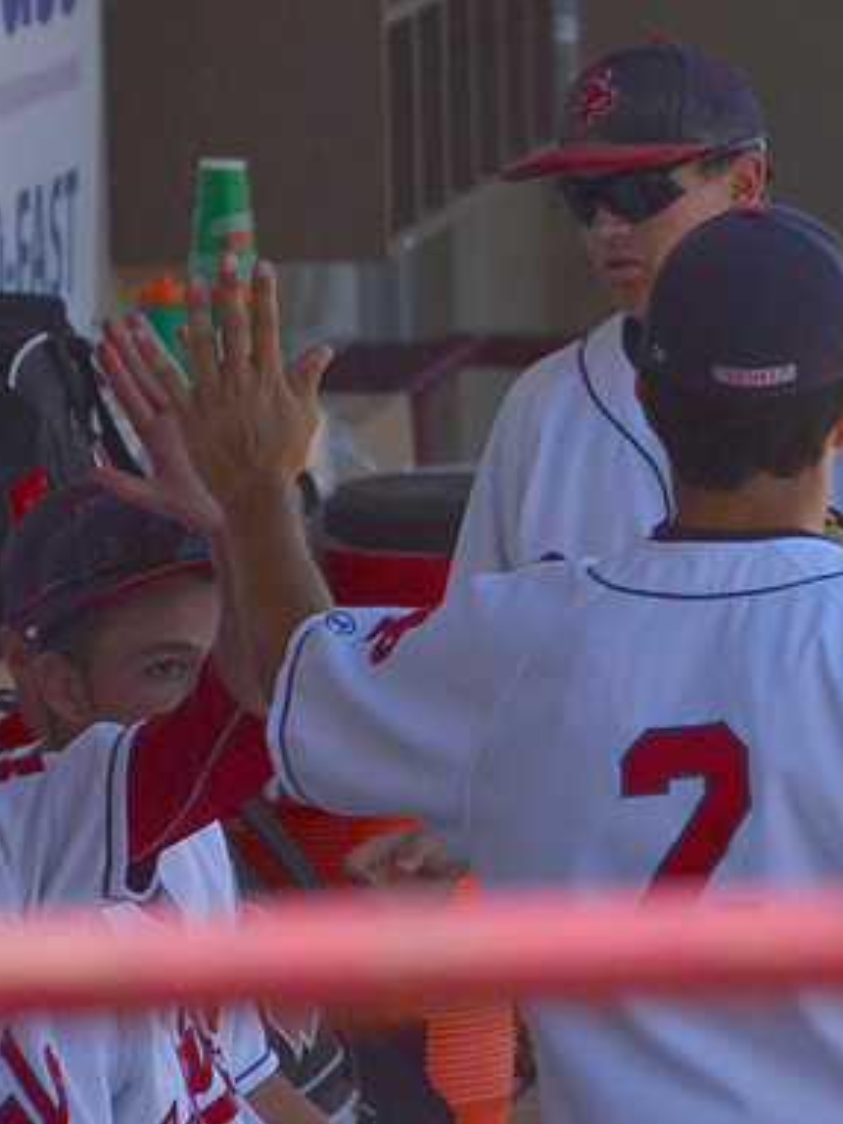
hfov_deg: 3.0
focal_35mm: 502
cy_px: 562
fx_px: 16309
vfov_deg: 4.0
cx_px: 405
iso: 1000
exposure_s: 1/8000
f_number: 5.3
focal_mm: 230
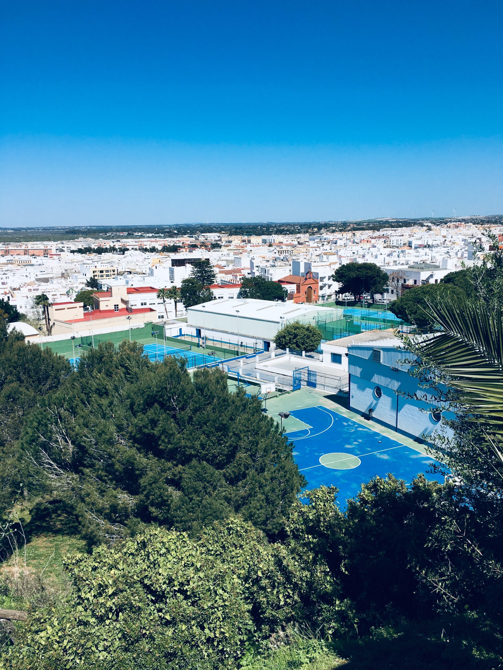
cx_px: 252
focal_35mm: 29
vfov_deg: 61.7
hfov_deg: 48.2
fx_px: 562
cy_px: 335
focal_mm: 4.15
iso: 25
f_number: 2.2
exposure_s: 1/2747
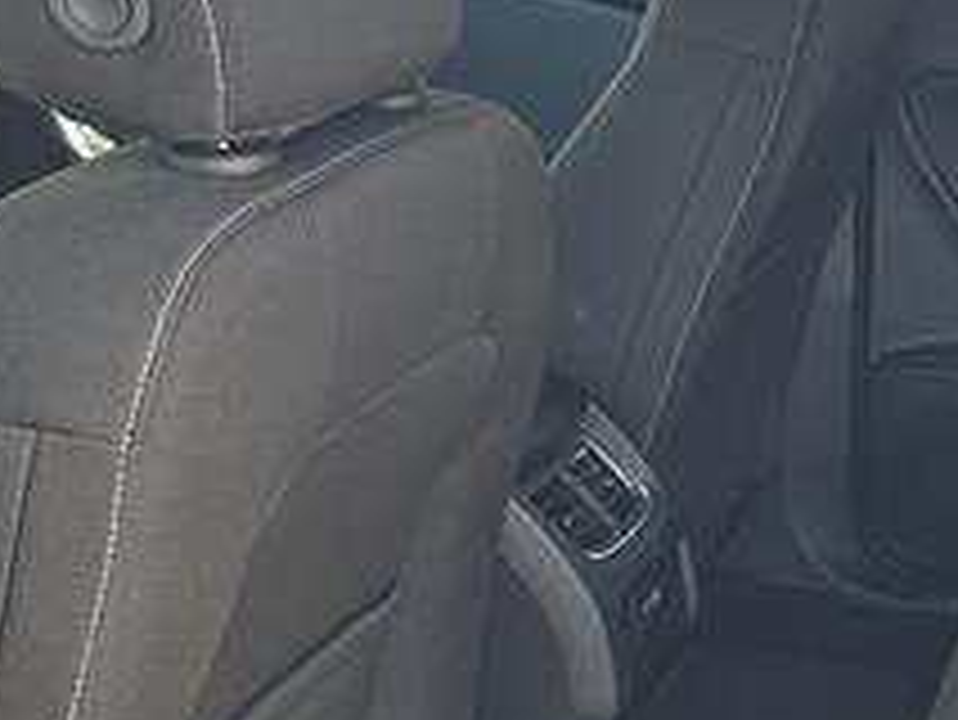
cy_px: 634
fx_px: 1911
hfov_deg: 25.0
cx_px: 1187
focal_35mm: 69
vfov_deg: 20.9
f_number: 1.7
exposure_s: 1/182
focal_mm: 6.3
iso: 40
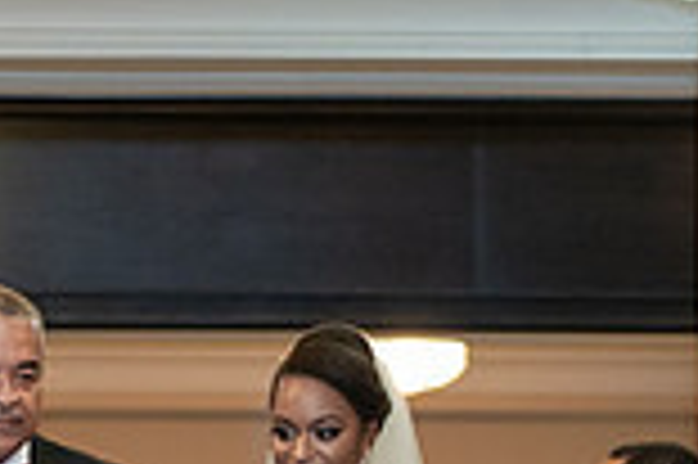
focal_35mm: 332
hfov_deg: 6.2
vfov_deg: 4.1
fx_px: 6430
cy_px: 873
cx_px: 27
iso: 2000
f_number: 2.8
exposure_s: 1/250
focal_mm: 70
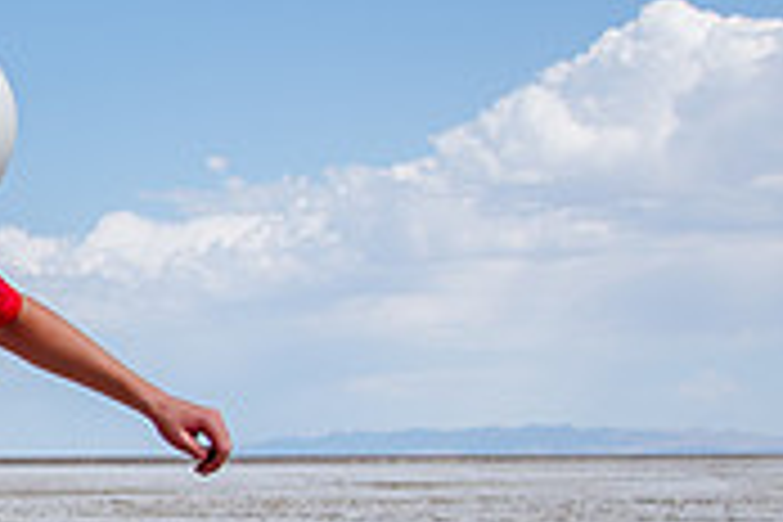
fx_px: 2458
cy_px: 361
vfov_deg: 12.1
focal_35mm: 113
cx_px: -477
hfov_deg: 16.2
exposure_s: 1/1250
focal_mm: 24
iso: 160
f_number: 6.3
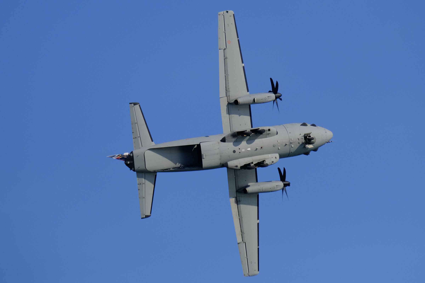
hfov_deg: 6.9
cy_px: 142
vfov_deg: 4.6
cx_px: 212
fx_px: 3541
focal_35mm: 300
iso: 640
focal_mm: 200
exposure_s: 1/4000
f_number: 5.6
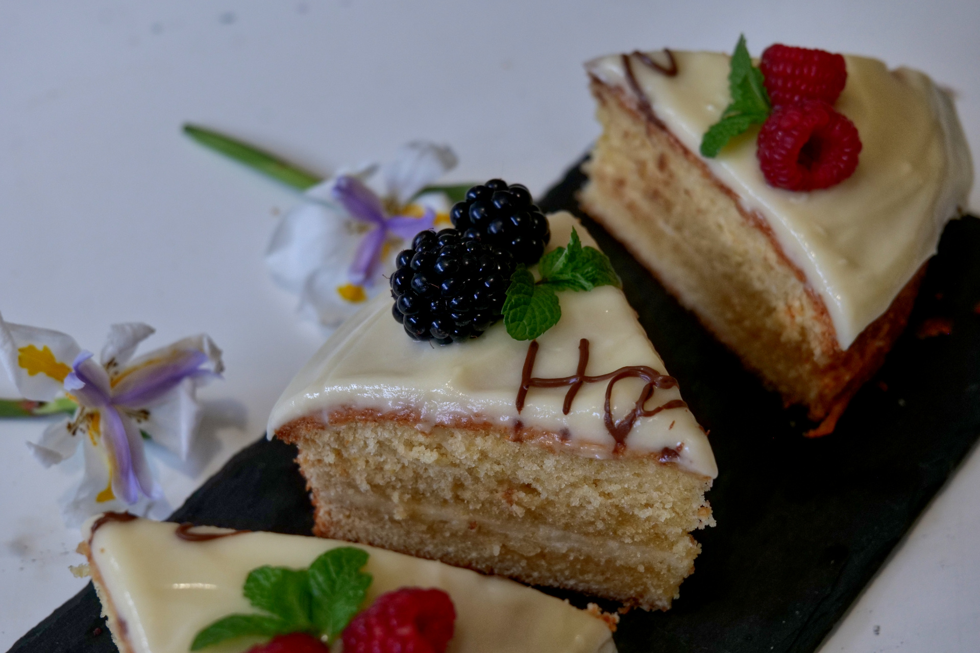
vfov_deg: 22.6
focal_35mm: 60
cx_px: 490
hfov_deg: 33.4
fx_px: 1633
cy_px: 326
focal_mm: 60
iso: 2000
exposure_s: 1/100
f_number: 7.1
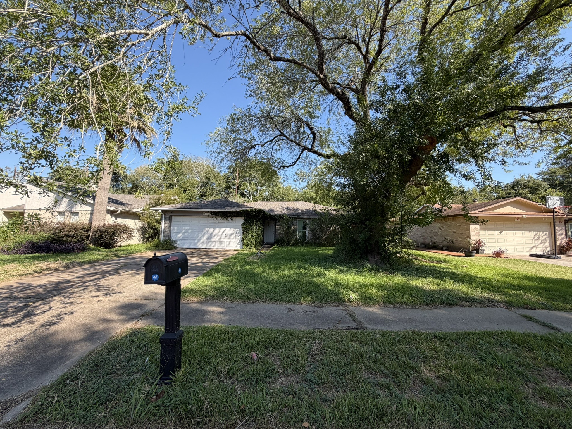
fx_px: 231
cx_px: 286
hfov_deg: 102.1
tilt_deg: +3.4
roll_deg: -0.2
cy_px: 214
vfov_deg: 85.7
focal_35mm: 14
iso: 40
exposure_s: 1/527
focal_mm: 2.22
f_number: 2.2
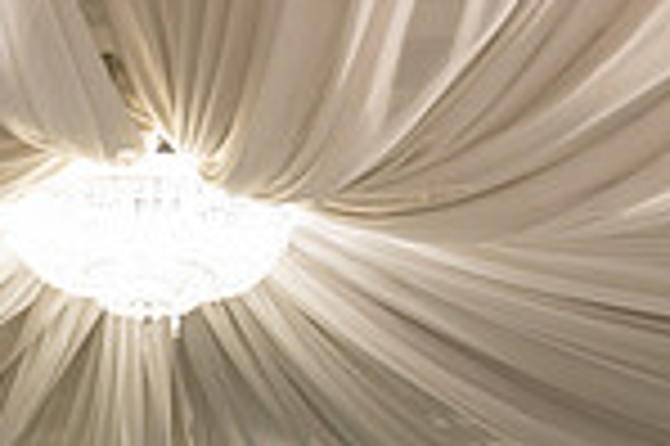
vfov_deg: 9.4
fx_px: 2603
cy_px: 714
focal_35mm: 140
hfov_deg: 14.6
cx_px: 99
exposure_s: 1/125
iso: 640
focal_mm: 36
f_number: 2.8
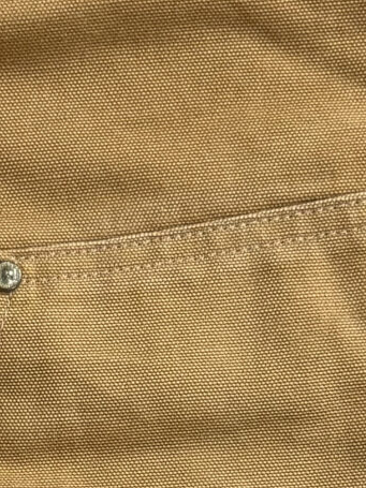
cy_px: 814
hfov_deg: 11.0
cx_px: 92
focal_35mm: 135
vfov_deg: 13.4
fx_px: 1904
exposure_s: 1/60
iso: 160
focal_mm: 6.76
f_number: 1.78
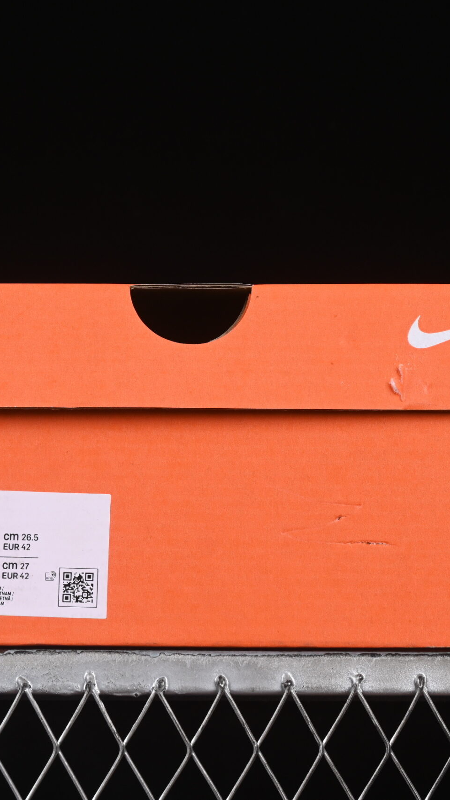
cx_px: 191
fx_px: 2503
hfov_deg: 10.3
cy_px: 400
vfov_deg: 18.2
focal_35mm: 118
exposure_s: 1/80
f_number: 8
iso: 160
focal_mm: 50
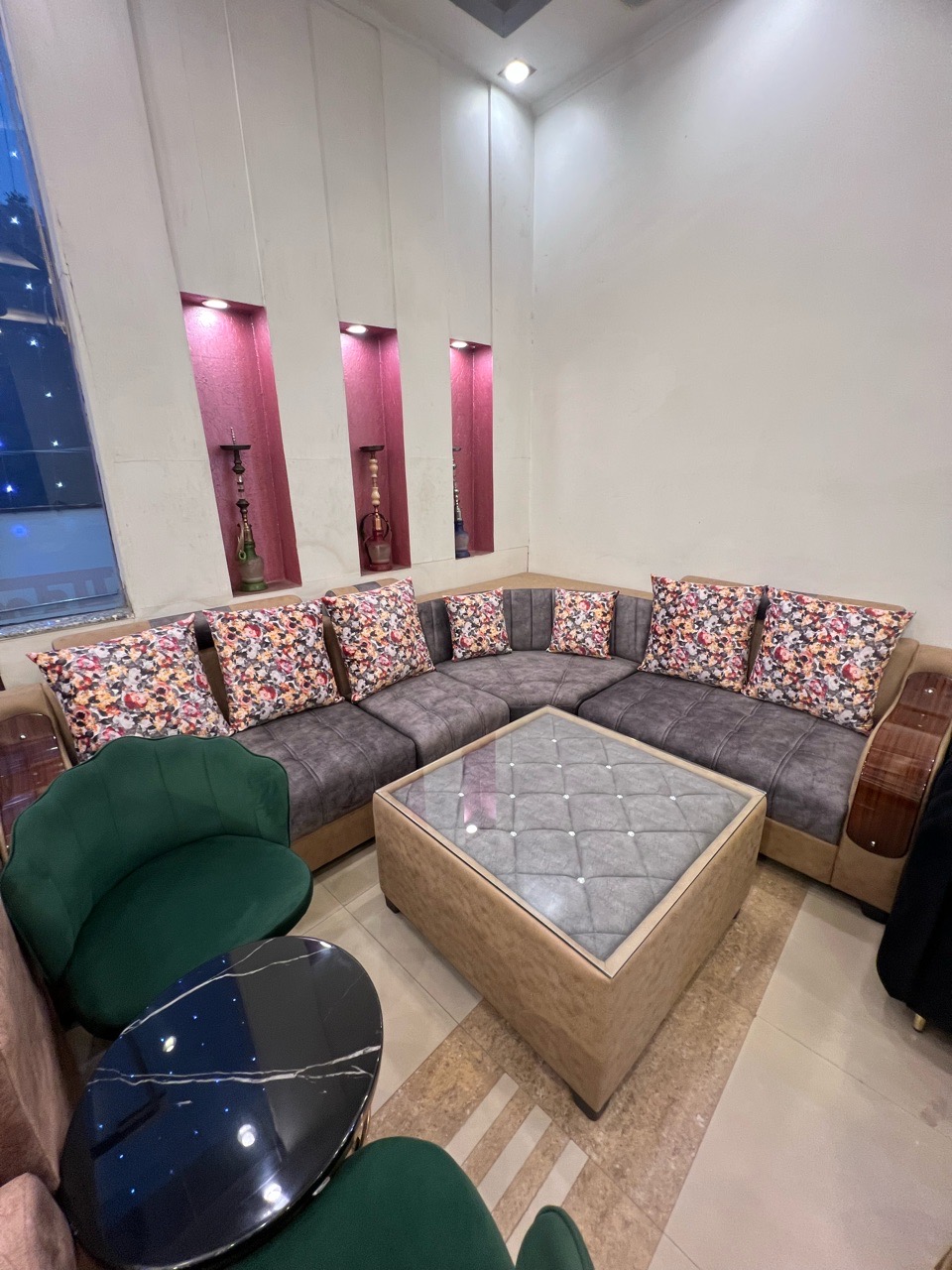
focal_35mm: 13
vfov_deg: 106.2
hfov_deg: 89.9
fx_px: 477
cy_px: 635
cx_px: 476
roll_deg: +1.2
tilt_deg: -18.1
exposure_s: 1/50
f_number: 1.8
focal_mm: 1.57
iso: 125
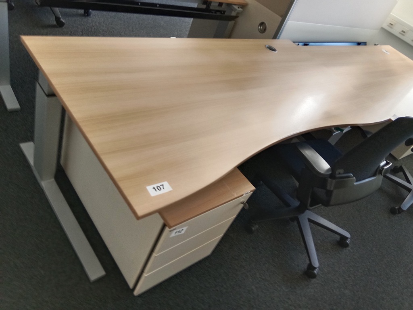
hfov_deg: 65.3
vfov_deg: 51.4
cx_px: 206
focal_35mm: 27
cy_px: 155
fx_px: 322
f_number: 2.2
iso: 268
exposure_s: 1/33.3
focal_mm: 3.65
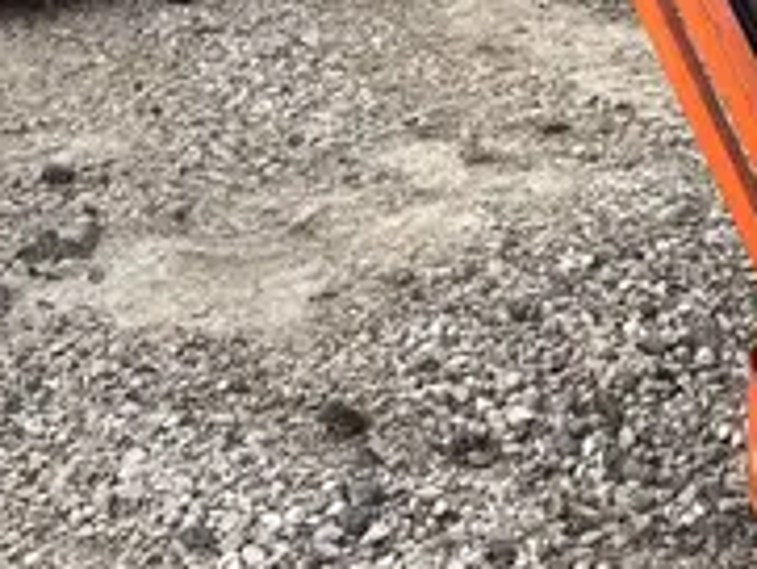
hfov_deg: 23.4
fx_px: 1729
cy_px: 10
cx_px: 795
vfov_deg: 18.2
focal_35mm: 79
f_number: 1.6
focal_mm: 5.96
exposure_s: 1/1667
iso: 50
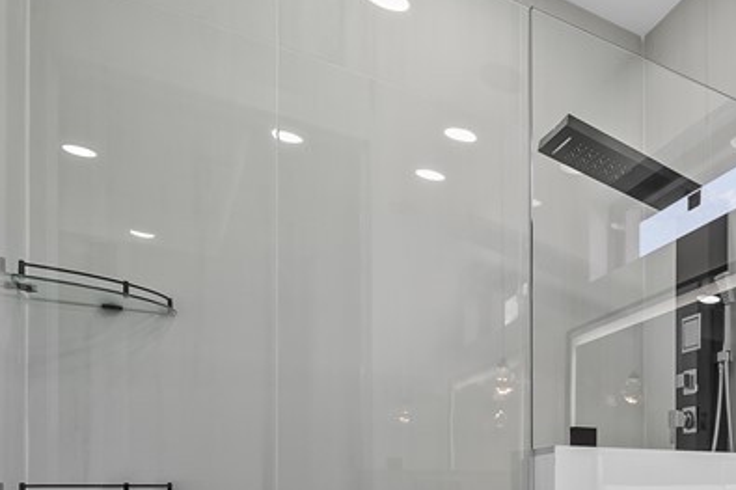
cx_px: 862
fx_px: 674
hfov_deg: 41.4
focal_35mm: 33
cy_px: 501
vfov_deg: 35.7
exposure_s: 1/6
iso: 200
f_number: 9
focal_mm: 12
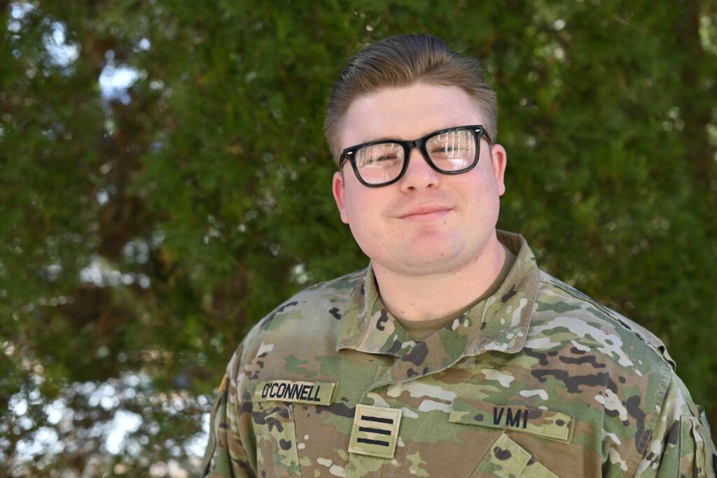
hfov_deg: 39.6
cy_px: 239
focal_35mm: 50
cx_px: 358
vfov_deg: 27.0
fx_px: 996
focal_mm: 50
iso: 100
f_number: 3.2
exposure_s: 1/320
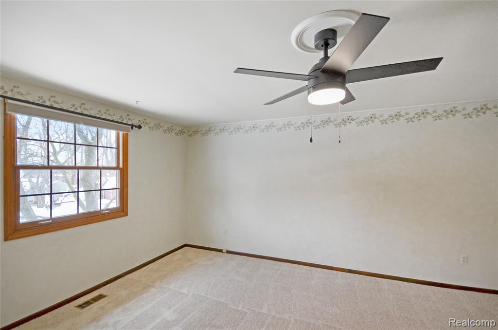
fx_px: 207
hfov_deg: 100.5
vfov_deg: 77.1
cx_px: 249
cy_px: 165
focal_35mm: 15
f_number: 5.6
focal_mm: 10
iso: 400
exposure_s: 1/125
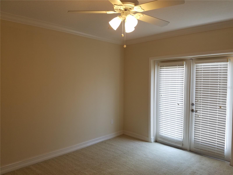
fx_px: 175
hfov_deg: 67.3
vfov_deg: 53.1
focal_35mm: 26
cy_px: 88
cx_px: 116
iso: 80
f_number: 1.7
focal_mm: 4.2
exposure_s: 1/120
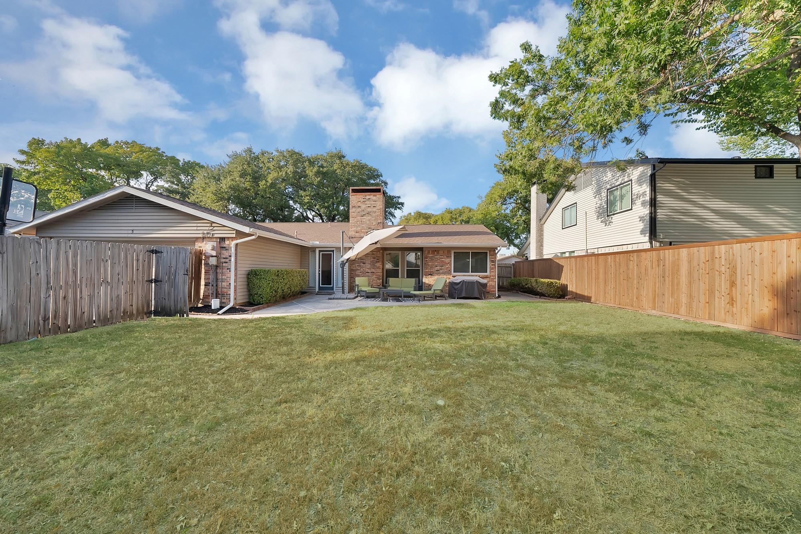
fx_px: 267
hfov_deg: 112.6
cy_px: 267
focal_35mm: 12
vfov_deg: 90.0
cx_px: 400
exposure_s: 1/125
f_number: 9
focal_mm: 12
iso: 640
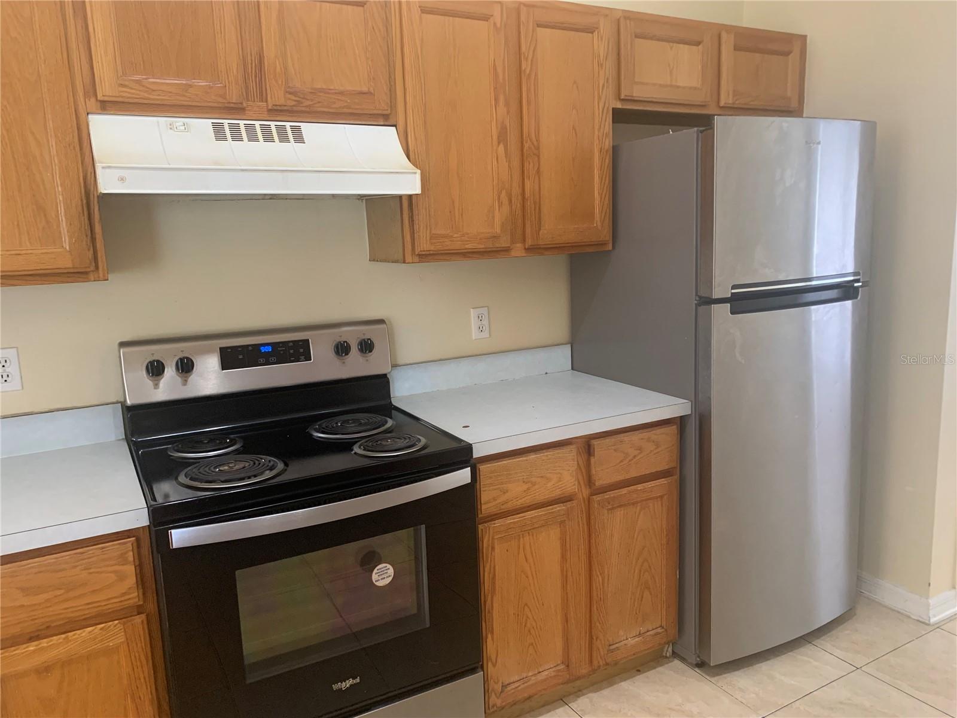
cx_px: 478
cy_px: 359
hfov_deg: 67.3
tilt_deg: -10.9
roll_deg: +2.7
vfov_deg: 53.1
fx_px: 719
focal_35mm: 26
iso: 250
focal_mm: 4.25
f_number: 1.8
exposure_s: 1/40
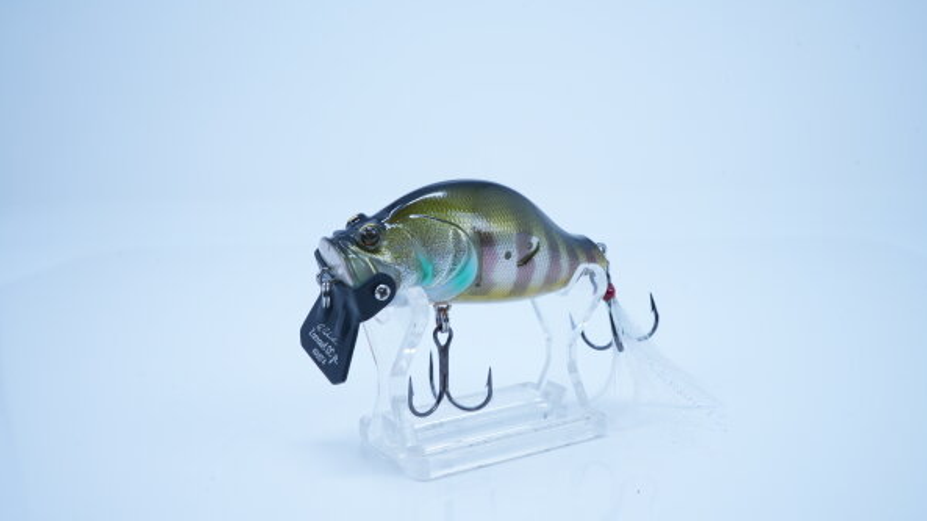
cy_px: 258
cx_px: 466
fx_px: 860
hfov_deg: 56.6
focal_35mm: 35
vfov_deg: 33.7
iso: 100
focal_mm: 33
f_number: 13
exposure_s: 1/8
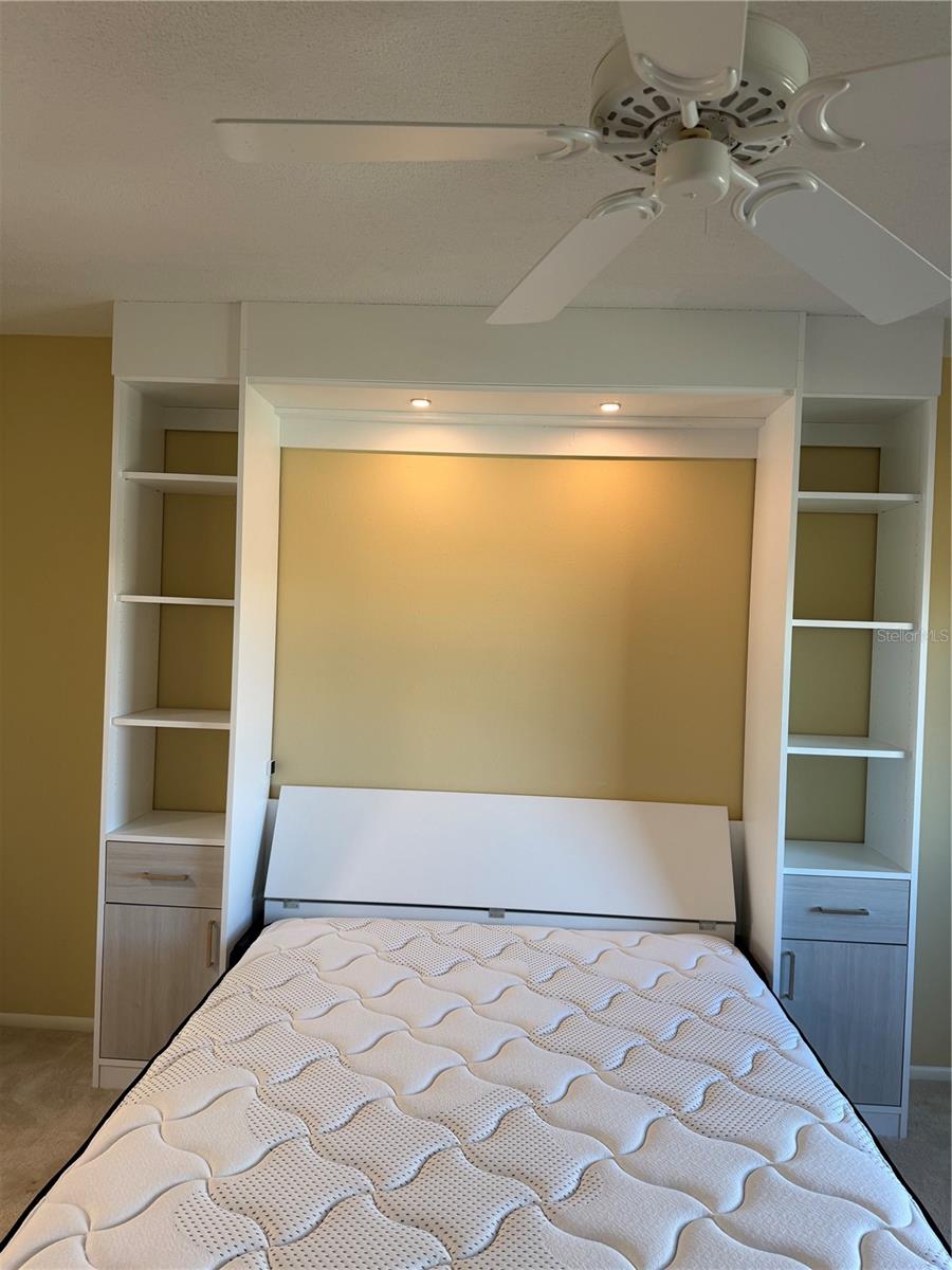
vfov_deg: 71.6
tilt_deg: +0.1
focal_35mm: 24
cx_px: 476
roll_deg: -2.6
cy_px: 635
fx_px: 880
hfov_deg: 56.8
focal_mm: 6.76
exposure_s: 1/120
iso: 125
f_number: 1.78
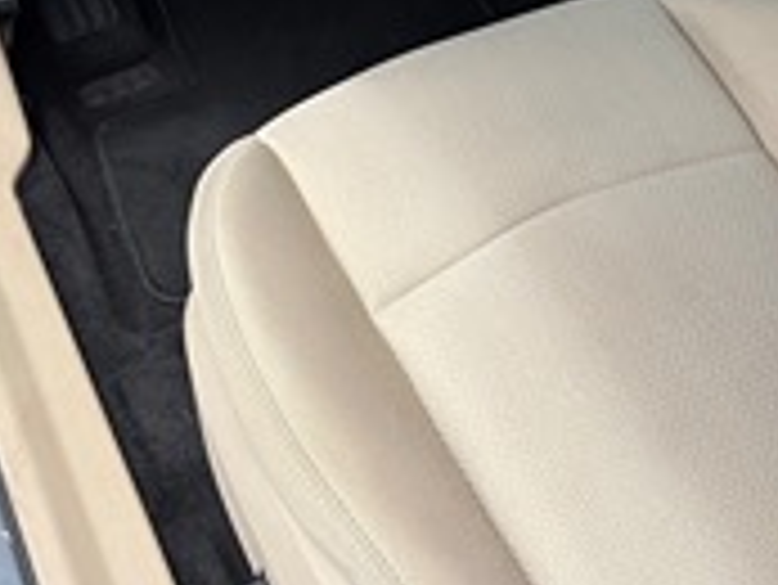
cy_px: -22
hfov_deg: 32.1
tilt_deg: -38.4
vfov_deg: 23.3
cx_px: 450
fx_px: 1349
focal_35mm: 60
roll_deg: +0.5
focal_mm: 5.96
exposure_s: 1/782
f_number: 1.6
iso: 50
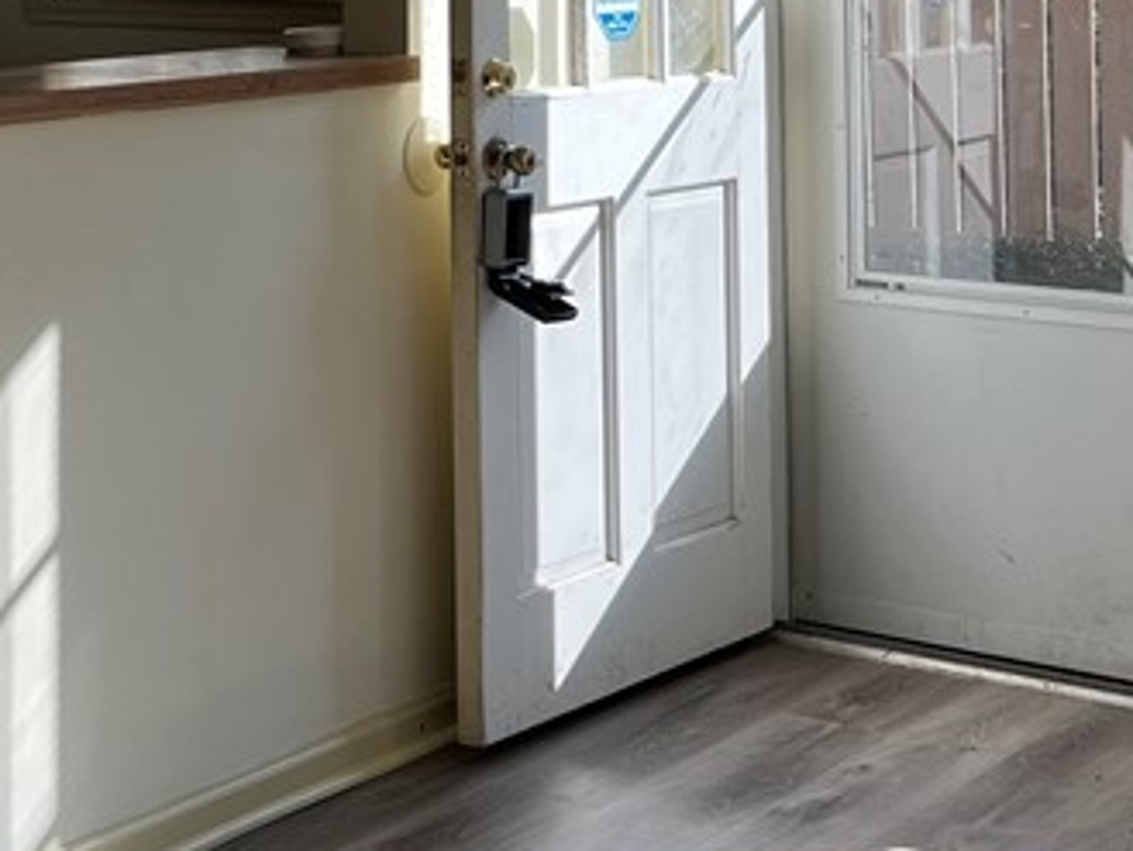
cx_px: 103
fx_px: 2652
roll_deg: +0.1
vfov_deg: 17.4
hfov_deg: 23.4
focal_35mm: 81
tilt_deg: +0.5
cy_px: -158
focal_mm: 5.7
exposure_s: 1/873
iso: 50
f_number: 1.5
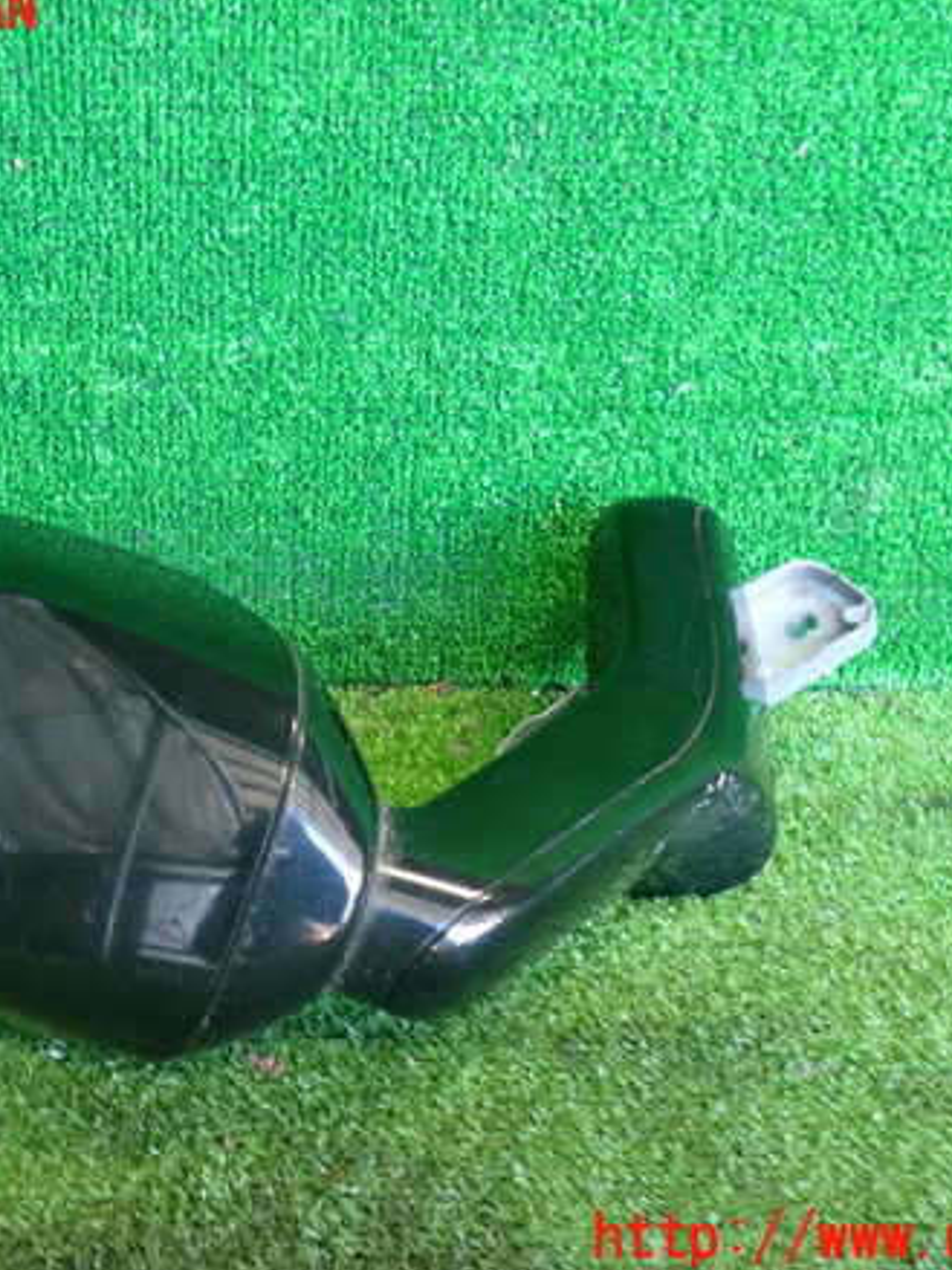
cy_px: 625
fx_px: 1504
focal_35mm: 41
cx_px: 379
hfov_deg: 35.0
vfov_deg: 45.8
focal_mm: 5.4
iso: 250
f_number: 2.3
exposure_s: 1/30
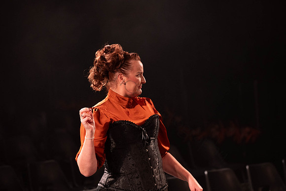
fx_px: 1192
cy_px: 96
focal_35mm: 150
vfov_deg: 9.2
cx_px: 143
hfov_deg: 13.7
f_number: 3.5
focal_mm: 150
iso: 1250
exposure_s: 1/100
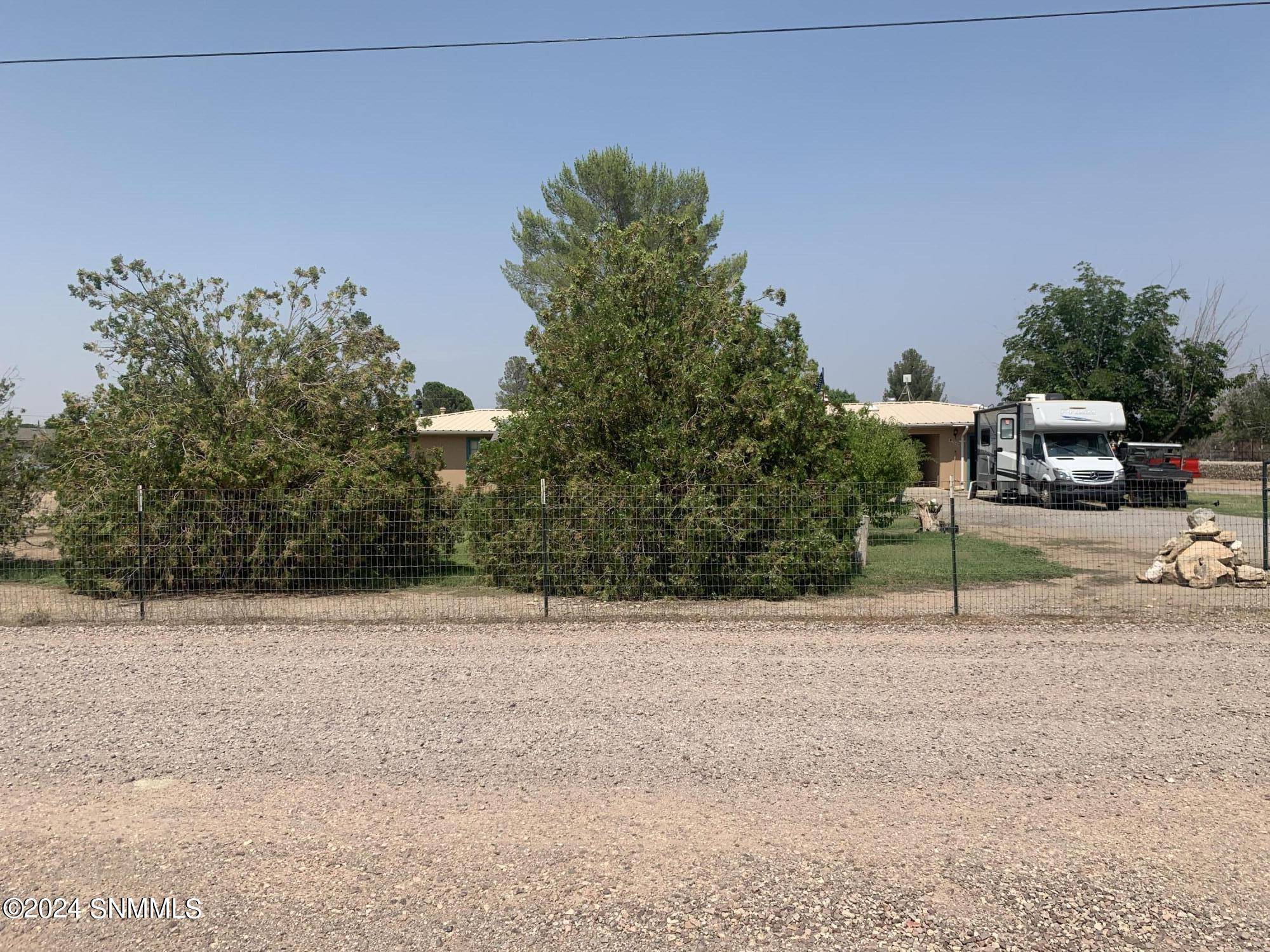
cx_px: 635
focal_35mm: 26
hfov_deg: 67.3
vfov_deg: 53.1
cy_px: 476
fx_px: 954
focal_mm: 4.25
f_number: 1.8
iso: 25
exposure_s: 1/3401
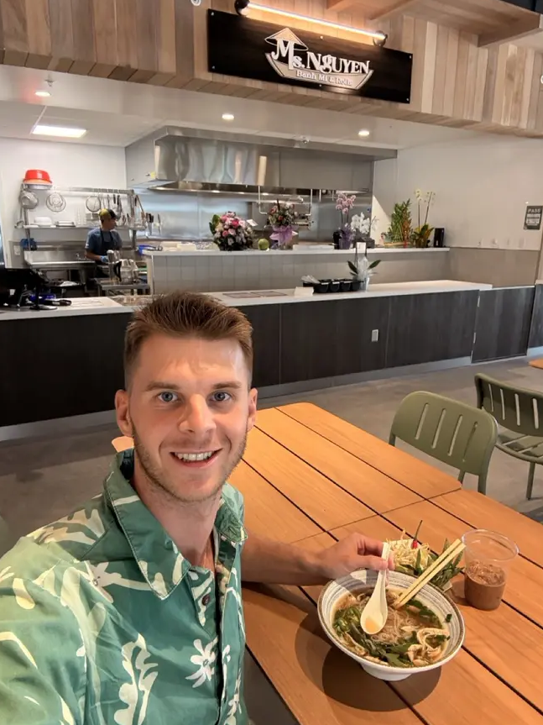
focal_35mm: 24
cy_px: 365
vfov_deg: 71.6
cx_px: 266
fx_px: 502
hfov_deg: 56.8
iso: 160
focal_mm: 2.69
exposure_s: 1/60
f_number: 1.9
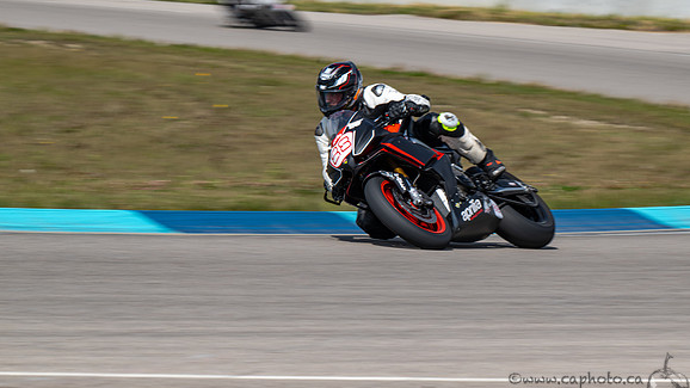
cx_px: 407
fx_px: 6403
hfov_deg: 6.2
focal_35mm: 350
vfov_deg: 3.5
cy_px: 160
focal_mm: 280
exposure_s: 1/160
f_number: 16
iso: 90
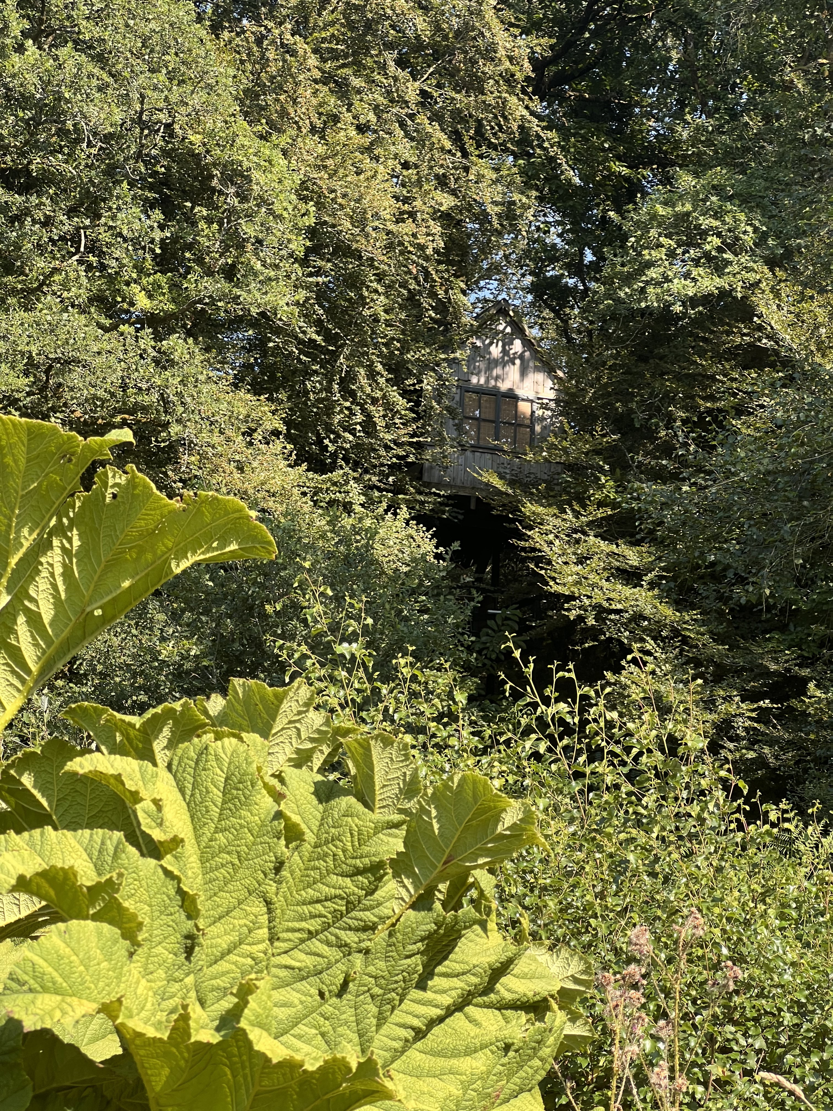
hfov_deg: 19.1
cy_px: 556
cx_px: 416
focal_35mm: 77
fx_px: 2471
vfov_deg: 25.3
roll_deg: -2.4
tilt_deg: +12.8
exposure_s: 1/173
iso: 32
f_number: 2.8
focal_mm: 9
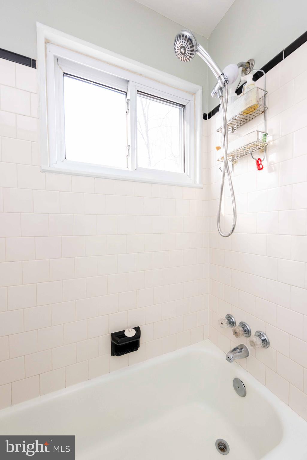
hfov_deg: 81.2
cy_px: 230
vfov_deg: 104.2
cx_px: 154
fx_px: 179
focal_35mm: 14
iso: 640
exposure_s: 1/125
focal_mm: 14
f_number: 5.6
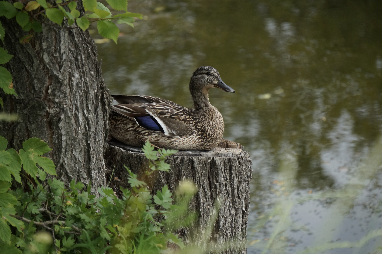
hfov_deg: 6.5
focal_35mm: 315
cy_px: 127
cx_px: 191
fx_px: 3339
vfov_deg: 4.4
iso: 800
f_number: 6.3
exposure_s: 1/1250
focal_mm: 210
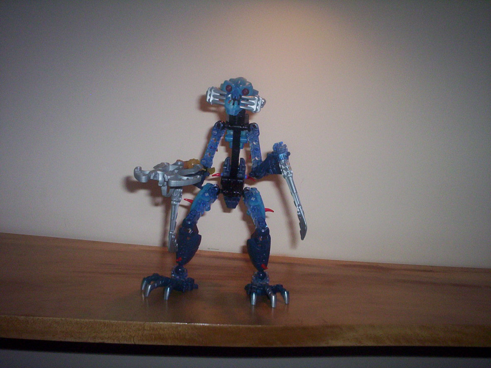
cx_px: 246
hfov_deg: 49.0
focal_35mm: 38
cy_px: 184
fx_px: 539
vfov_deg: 37.7
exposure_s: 1/60
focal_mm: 4.99
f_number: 4.5
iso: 140
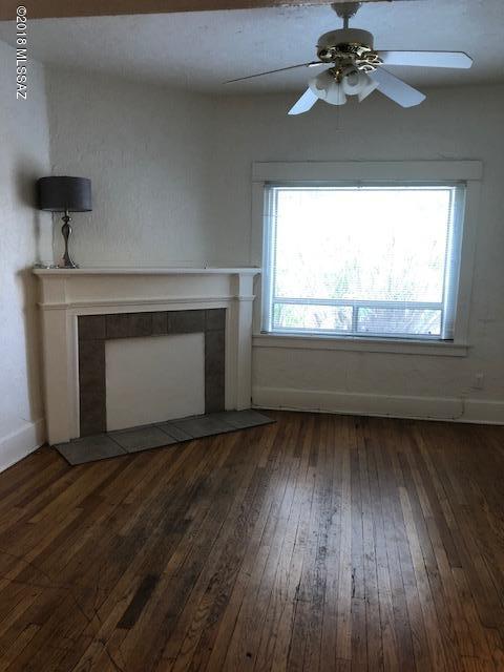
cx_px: 252
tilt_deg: -9.6
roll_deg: +0.0
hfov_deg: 49.7
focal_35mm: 28
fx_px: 544
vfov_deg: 63.4
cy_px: 336
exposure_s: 1/30
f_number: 1.8
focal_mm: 4
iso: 32
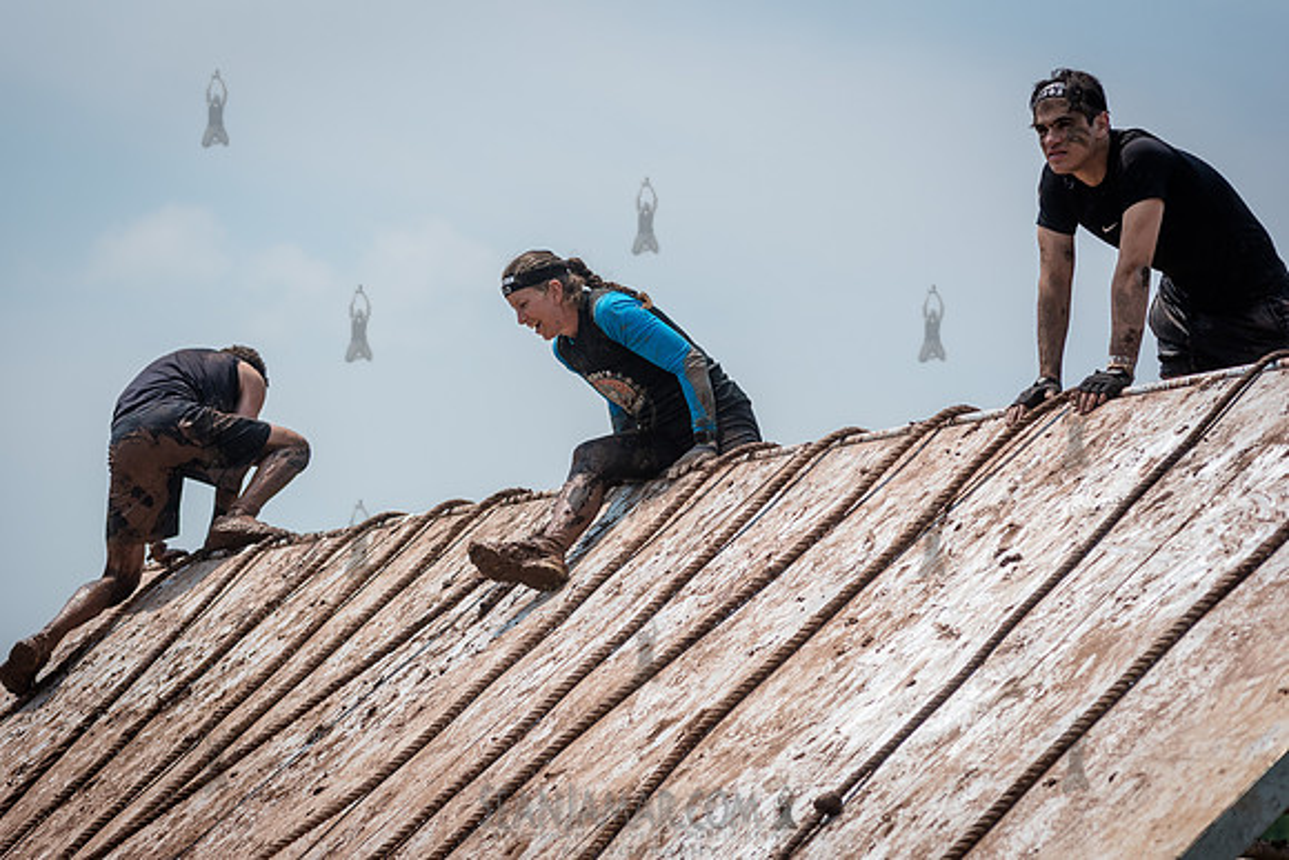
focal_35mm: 125
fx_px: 4477
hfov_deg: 16.4
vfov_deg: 11.0
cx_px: 644
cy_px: 430
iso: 400
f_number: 5
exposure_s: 1/4000
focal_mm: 125
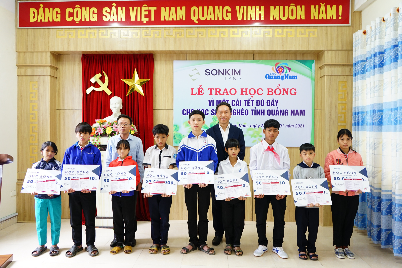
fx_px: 313
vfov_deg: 46.4
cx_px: 201
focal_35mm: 28
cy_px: 134
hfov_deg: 65.5
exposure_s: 1/60
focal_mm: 28
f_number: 3.5
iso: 640
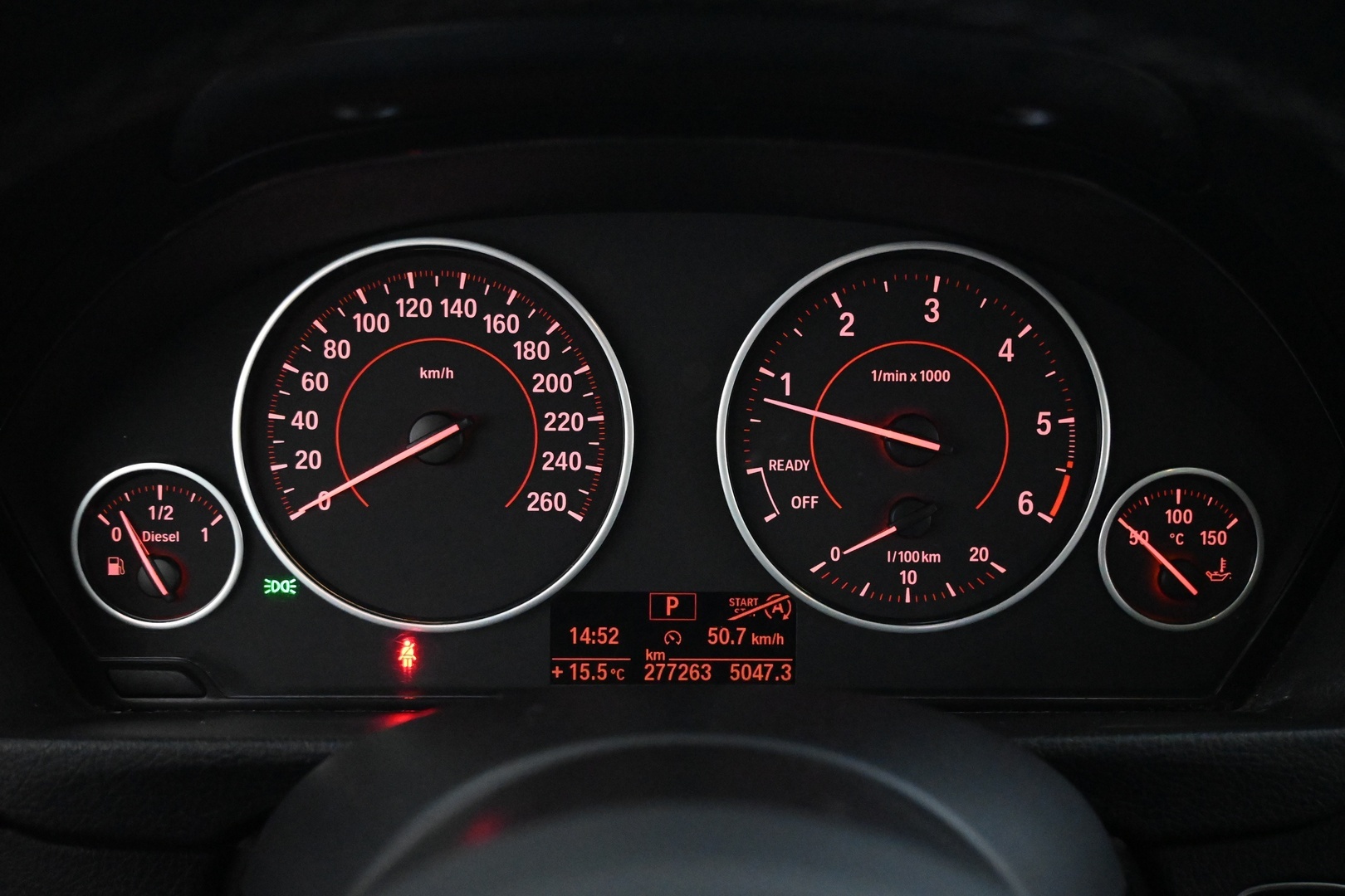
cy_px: 448
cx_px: 672
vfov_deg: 38.4
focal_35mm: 34
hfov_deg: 55.1
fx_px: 1289
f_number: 4.2
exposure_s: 1/40
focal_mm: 23
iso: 10000
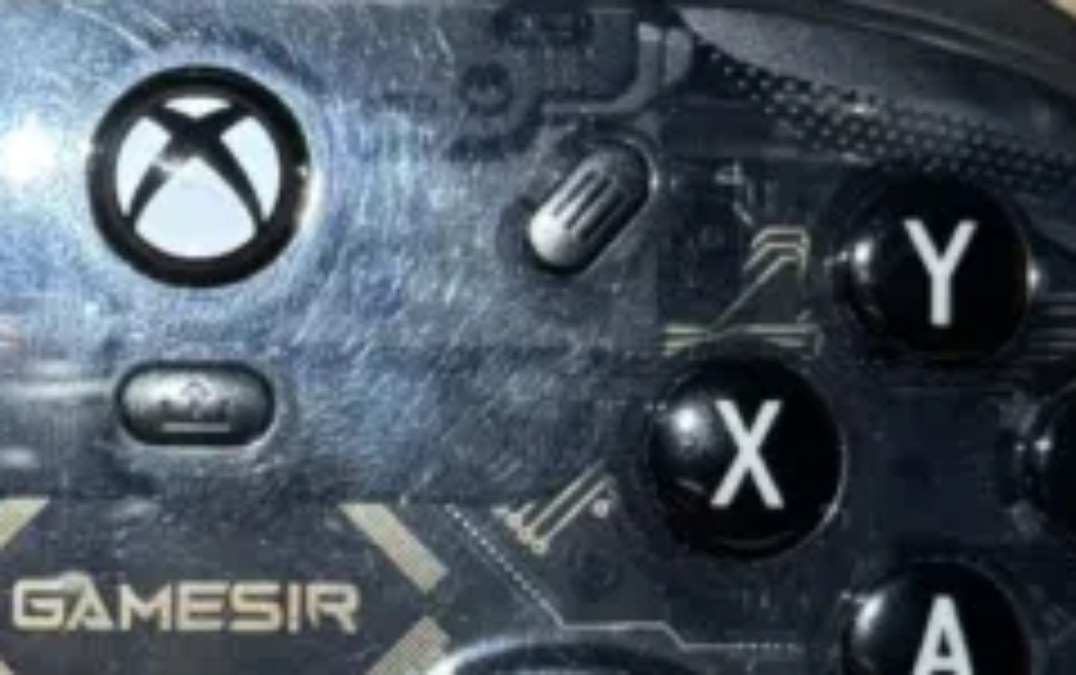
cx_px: 185
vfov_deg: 19.2
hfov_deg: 29.3
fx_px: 1996
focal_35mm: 68
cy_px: 279
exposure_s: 1/34
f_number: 1.78
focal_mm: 6.76
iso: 640
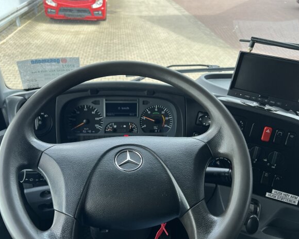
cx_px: 136
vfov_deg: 51.5
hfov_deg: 62.1
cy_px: 123
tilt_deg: -33.3
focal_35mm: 28
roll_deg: -1.2
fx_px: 248
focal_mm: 5.7
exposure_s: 1/402
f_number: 1.5
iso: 50
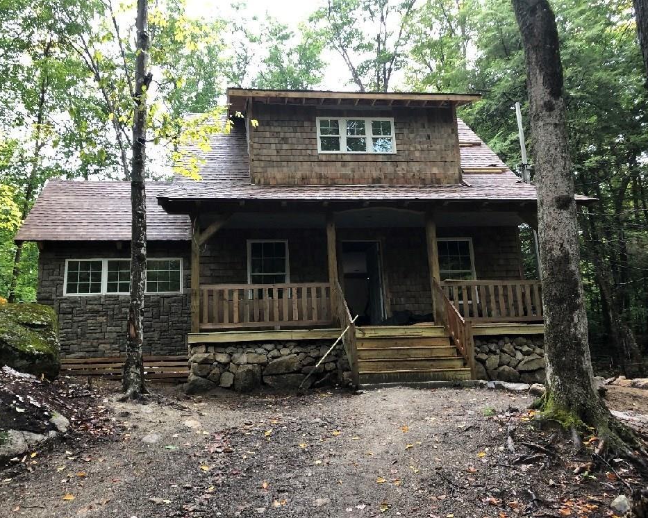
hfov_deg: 58.8
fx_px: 575
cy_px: 255
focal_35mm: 30
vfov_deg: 48.5
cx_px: 309
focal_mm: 3.99
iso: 40
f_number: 1.8
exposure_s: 1/30
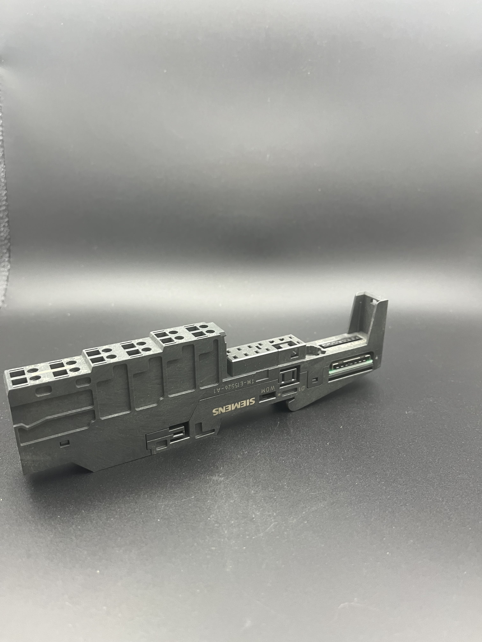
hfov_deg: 53.1
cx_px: 241
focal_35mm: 26
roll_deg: +1.0
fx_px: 483
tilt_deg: -23.9
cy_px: 321
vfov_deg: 67.3
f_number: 1.6
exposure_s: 1/73
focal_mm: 5.1
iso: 125
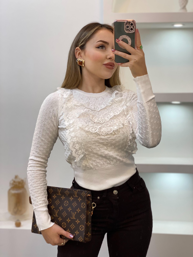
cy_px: 128
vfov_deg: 36.8
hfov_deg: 28.0
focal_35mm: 52
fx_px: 387
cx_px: 96
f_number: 2
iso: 80
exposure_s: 1/100
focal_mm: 6
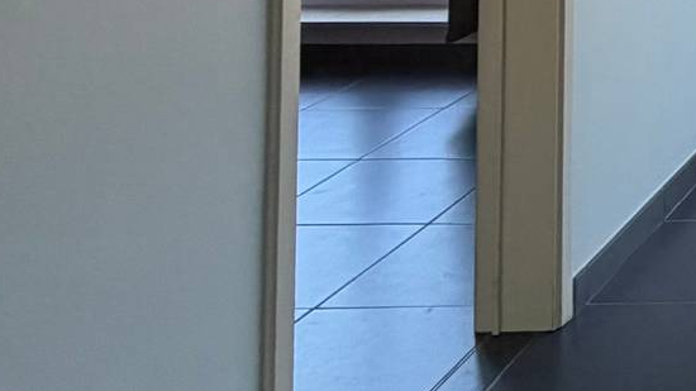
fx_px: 1310
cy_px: -363
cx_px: 1240
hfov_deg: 20.9
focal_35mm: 71
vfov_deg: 14.4
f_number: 2.2
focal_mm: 2.22
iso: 80
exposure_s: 1/121
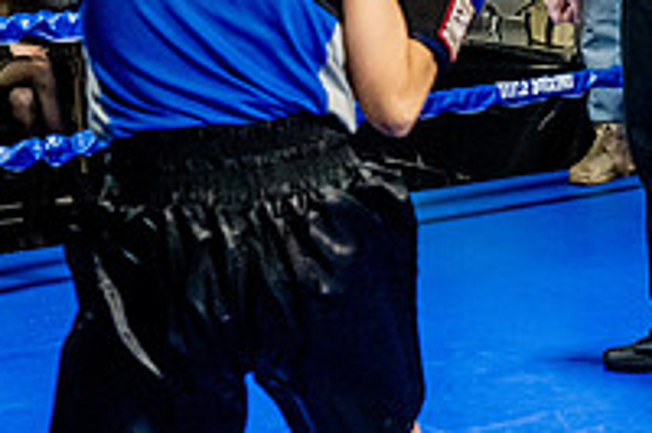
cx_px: 818
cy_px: 93
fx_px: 2732
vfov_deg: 9.1
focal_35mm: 151
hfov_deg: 13.2
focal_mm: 35
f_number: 2.8
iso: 5000
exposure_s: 1/800
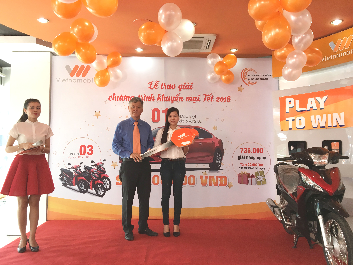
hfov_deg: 61.7
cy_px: 132
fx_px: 296
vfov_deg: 48.2
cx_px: 176
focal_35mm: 29
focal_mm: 4.15
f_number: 2.2
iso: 40
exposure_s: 1/33
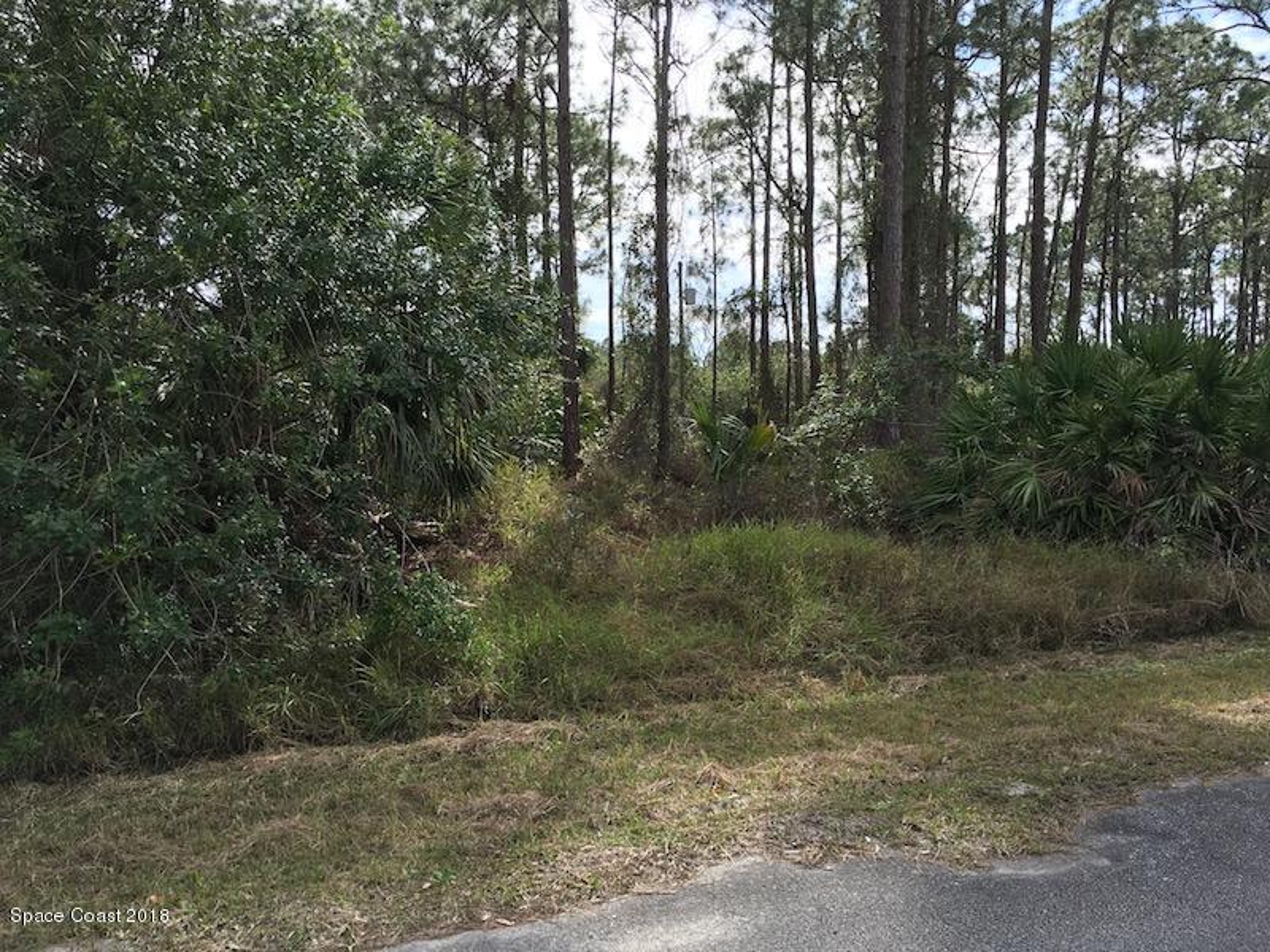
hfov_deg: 61.7
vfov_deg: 48.2
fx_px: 1064
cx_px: 635
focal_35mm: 29
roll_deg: +0.4
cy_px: 476
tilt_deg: -0.7
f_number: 2.2
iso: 25
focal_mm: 4.15
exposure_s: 1/845
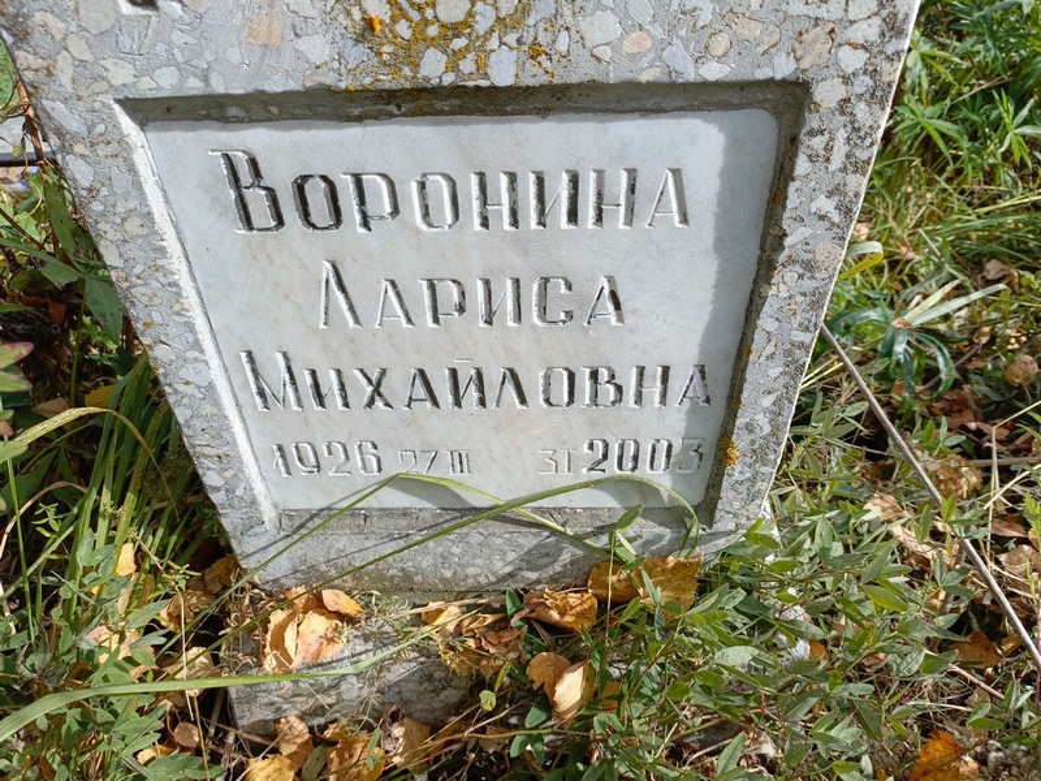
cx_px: 520
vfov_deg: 54.9
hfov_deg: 69.4
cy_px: 390
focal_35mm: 25
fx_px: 752
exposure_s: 1/572
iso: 114
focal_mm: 4.76
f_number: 1.69
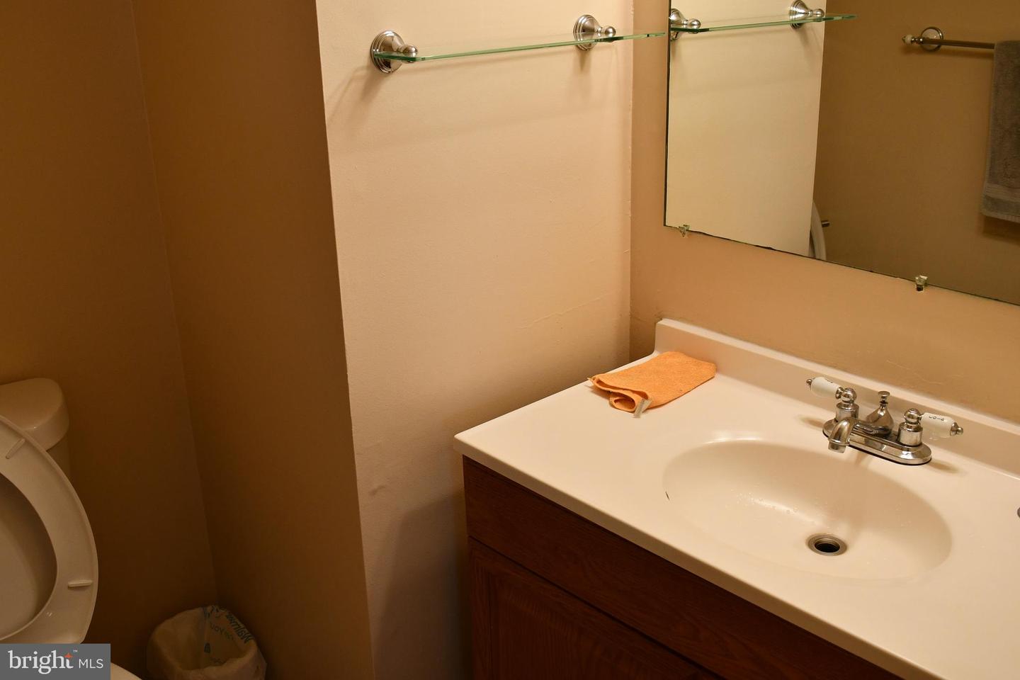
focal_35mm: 36
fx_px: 1020
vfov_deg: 36.9
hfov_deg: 53.1
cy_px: 340
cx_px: 510
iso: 640
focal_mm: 18
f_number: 5
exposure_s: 1/100
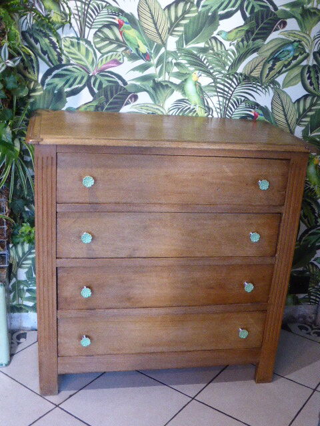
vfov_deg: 41.2
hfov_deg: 31.5
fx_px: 567
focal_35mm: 46
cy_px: 213
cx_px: 160
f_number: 4.1
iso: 800
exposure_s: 1/15
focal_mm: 7.9
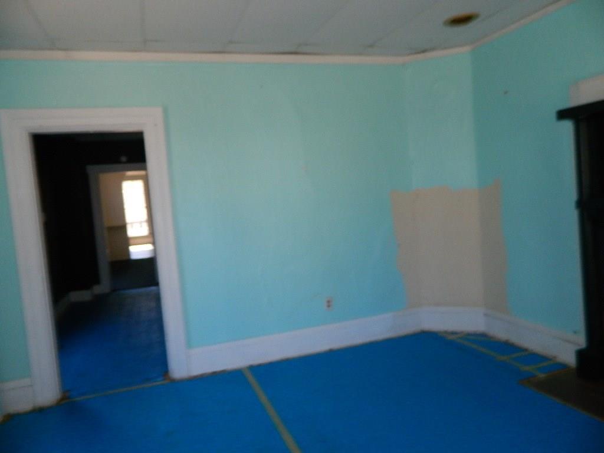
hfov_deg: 69.4
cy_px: 226
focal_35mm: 25
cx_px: 302
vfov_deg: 54.9
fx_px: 436
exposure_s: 1/30
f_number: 8.7
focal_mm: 4.5
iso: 200
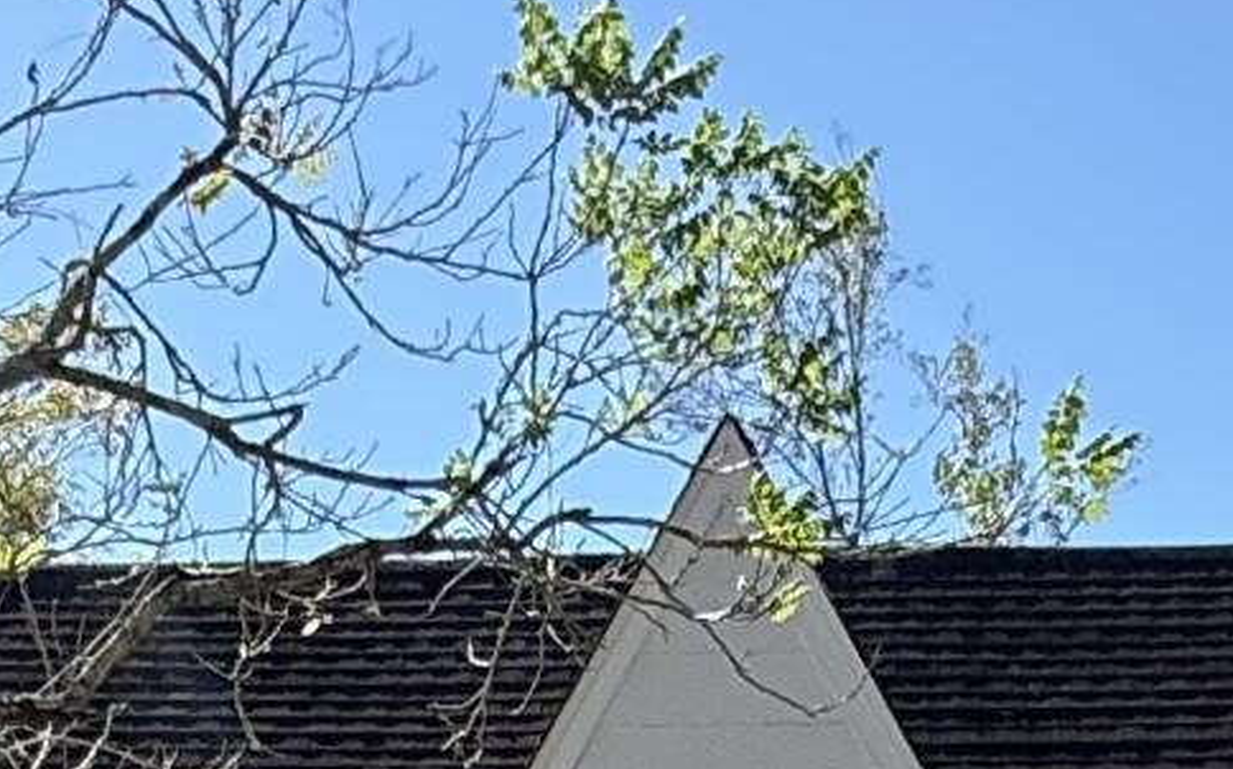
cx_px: 532
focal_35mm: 92
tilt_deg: -4.8
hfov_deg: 22.6
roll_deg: -0.1
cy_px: 1788
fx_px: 3090
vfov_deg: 11.8
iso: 50
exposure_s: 1/789
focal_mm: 2.22
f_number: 2.2
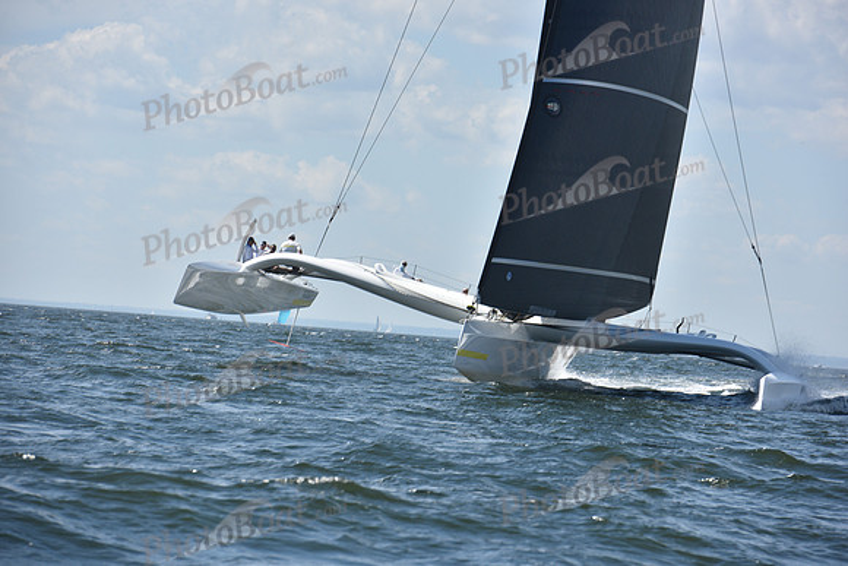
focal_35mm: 200
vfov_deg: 6.9
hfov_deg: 10.3
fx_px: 4712
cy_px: 283
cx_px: 424
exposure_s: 1/1250
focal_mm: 200
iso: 320
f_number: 9
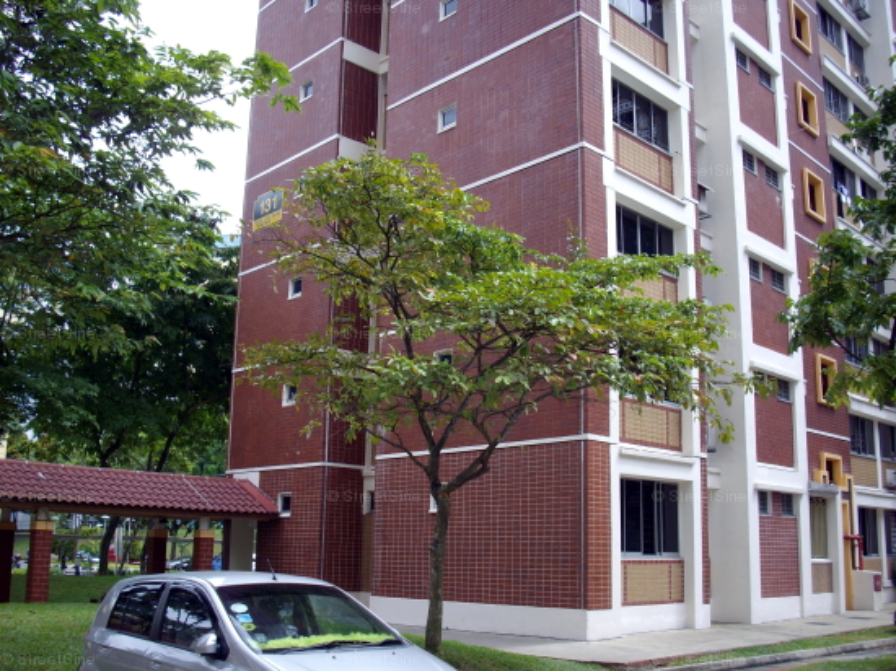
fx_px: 957
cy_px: 336
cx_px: 448
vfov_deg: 38.6
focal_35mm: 37
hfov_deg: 50.2
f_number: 2.8
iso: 80
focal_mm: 6.2
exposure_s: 1/320
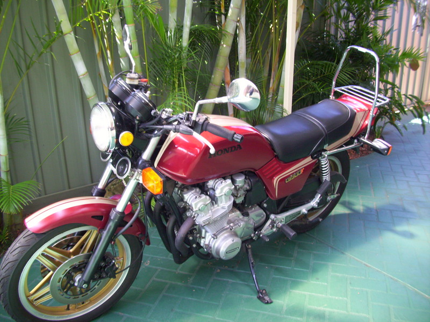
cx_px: 215
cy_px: 161
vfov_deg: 44.2
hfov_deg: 56.8
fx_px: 398
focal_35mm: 32
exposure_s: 1/30
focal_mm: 5.7
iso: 100
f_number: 2.9
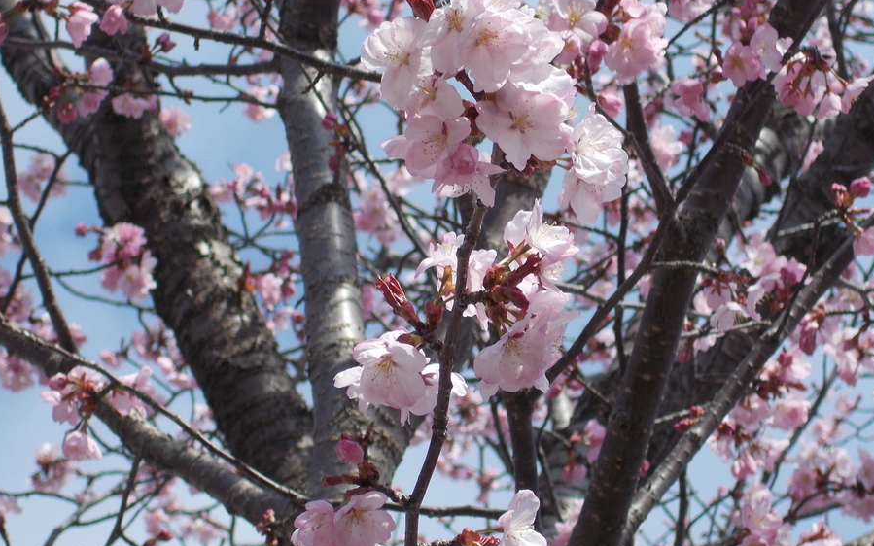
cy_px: 148
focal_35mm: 184
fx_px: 4383
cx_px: 469
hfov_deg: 11.4
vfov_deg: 7.1
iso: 80
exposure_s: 1/250
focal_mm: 23
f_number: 6.5
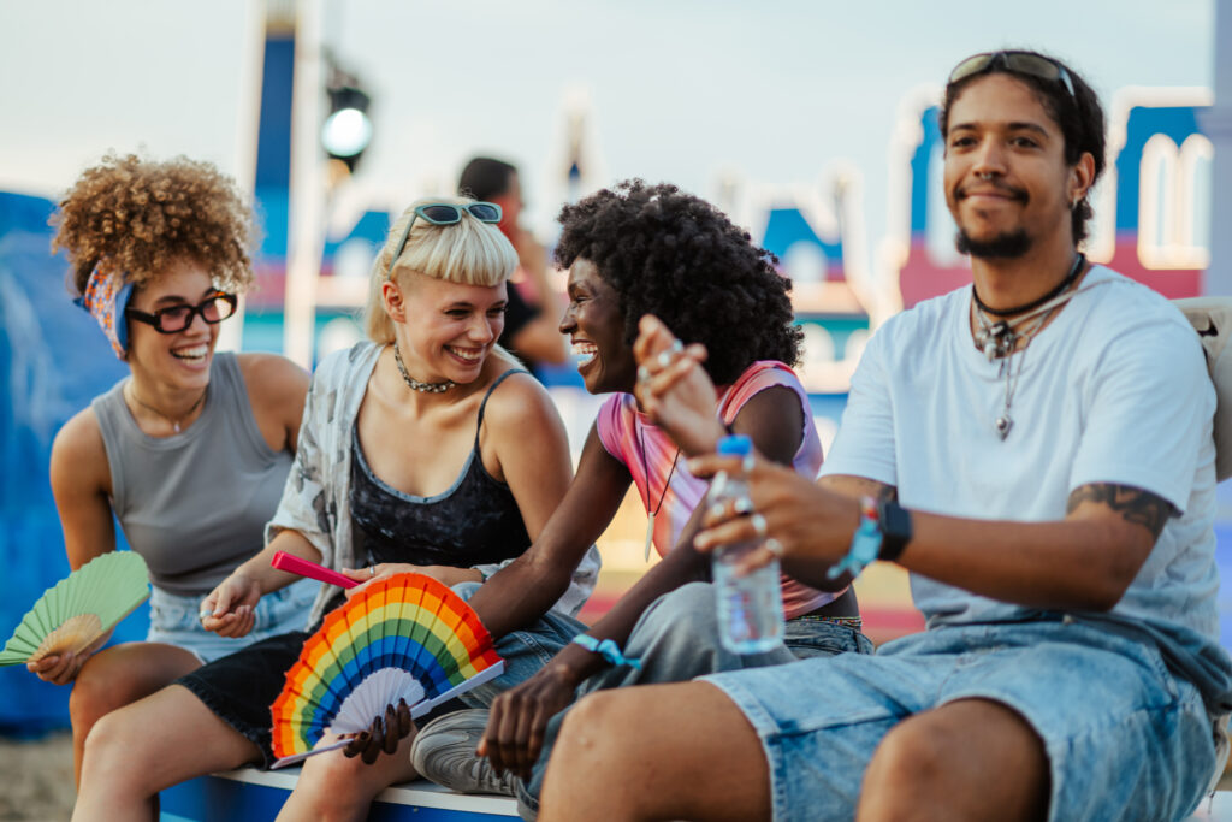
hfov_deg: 23.9
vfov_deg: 16.1
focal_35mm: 85
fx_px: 2909
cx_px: 616
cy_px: 411
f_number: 1.4
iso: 125
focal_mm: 85
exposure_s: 1/500
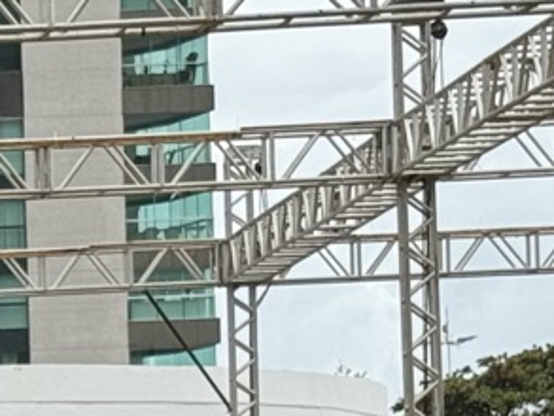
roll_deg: +1.8
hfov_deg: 7.3
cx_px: -518
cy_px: 686
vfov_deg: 5.6
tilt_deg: +0.0
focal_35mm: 262
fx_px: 4195
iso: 80
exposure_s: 1/5208
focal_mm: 6.76
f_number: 1.78
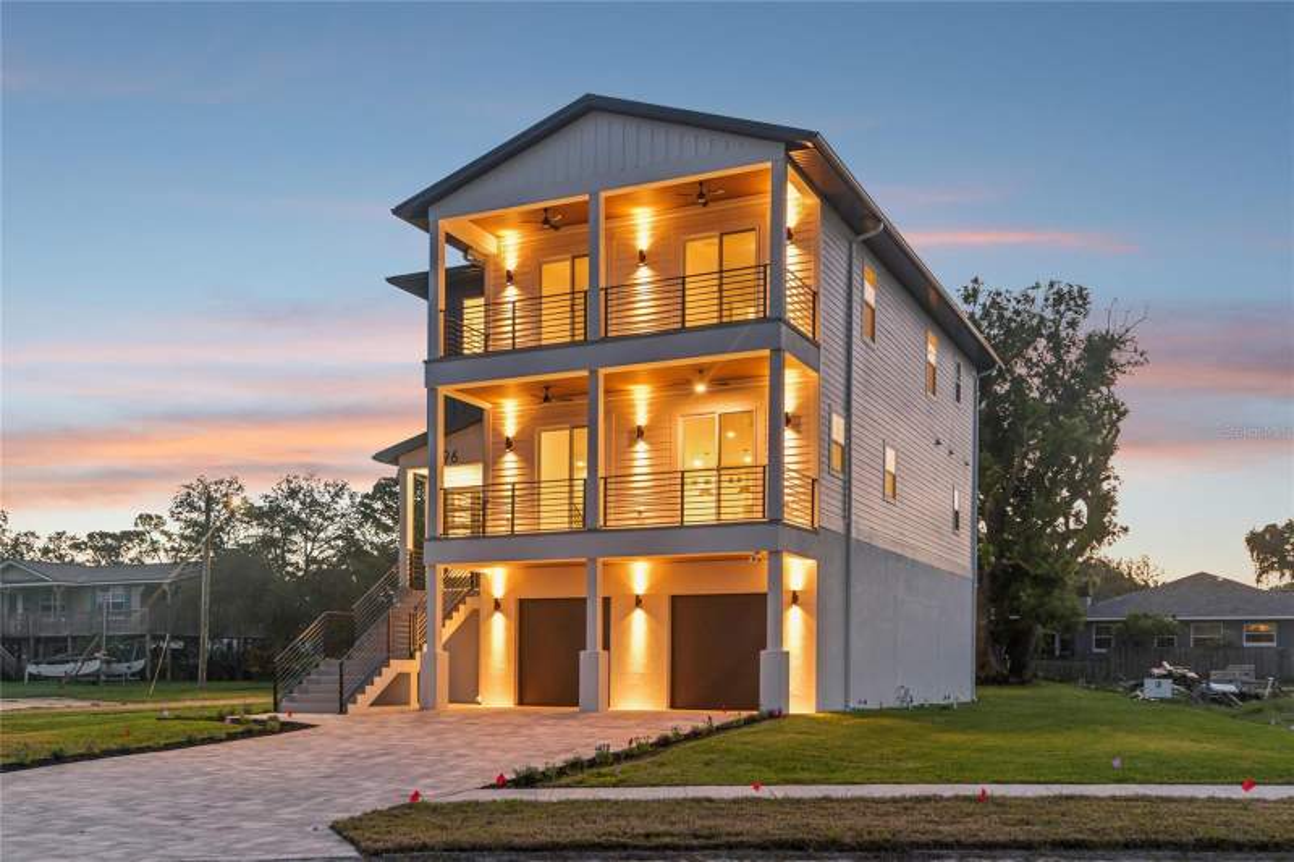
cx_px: 647
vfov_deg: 37.8
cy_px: 431
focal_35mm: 35
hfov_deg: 54.4
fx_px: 1258
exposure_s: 1/2.5
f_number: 8
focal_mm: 35
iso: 400
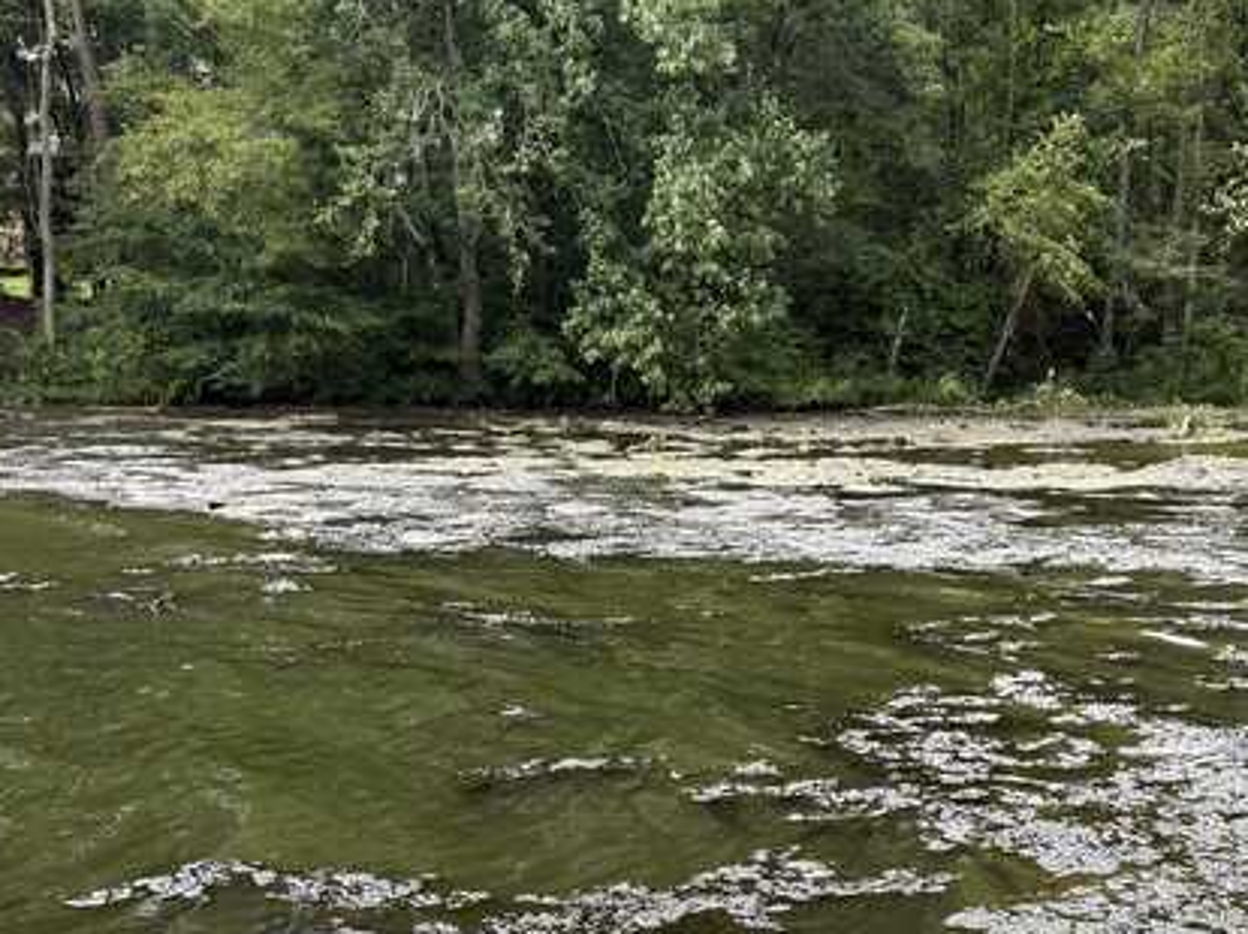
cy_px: 786
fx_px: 2090
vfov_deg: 24.7
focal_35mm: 58
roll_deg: -0.9
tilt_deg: -12.7
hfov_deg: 32.3
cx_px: 1001
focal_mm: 6.76
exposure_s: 1/122
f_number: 1.78
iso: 64
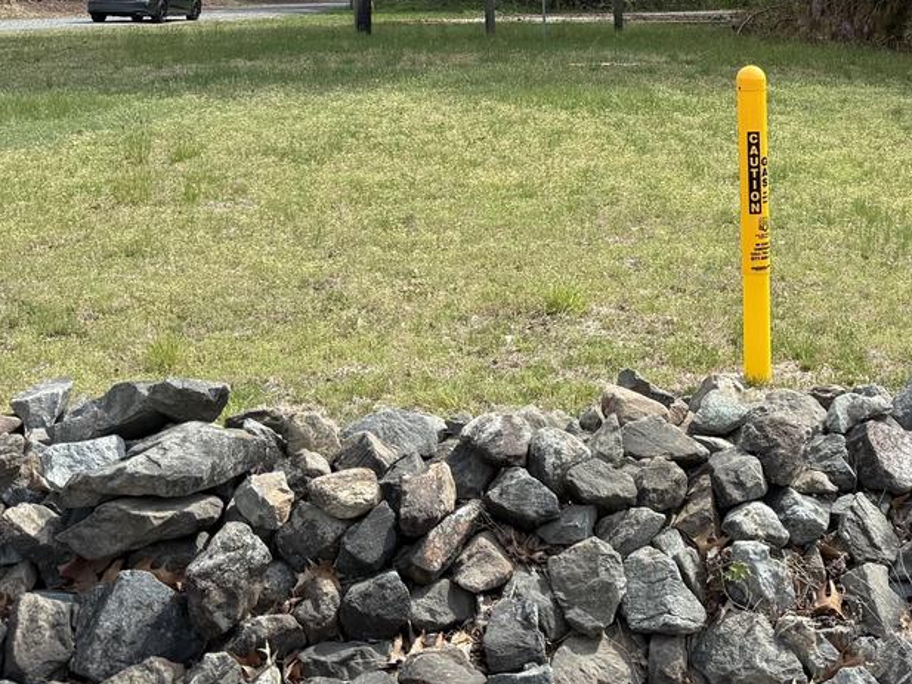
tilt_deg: -0.6
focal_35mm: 56
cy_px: 7
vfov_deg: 24.9
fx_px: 1476
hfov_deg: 33.0
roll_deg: +0.8
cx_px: 779
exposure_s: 1/3279
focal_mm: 6.76
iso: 100
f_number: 1.78
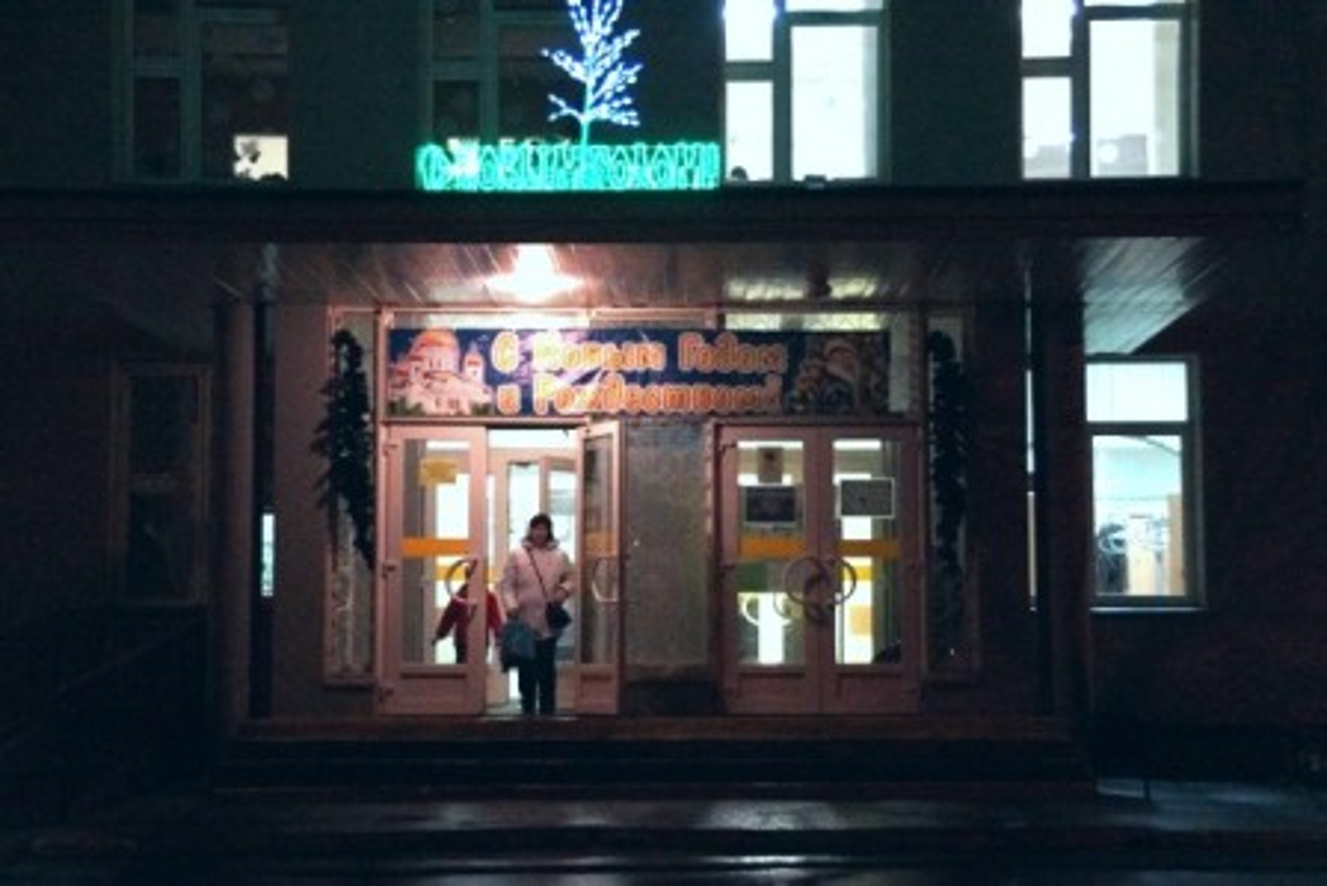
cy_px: 443
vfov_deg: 22.6
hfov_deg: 33.4
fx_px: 2212
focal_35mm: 60
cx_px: 664
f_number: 4.5
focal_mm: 40
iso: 4000
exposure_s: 1/50
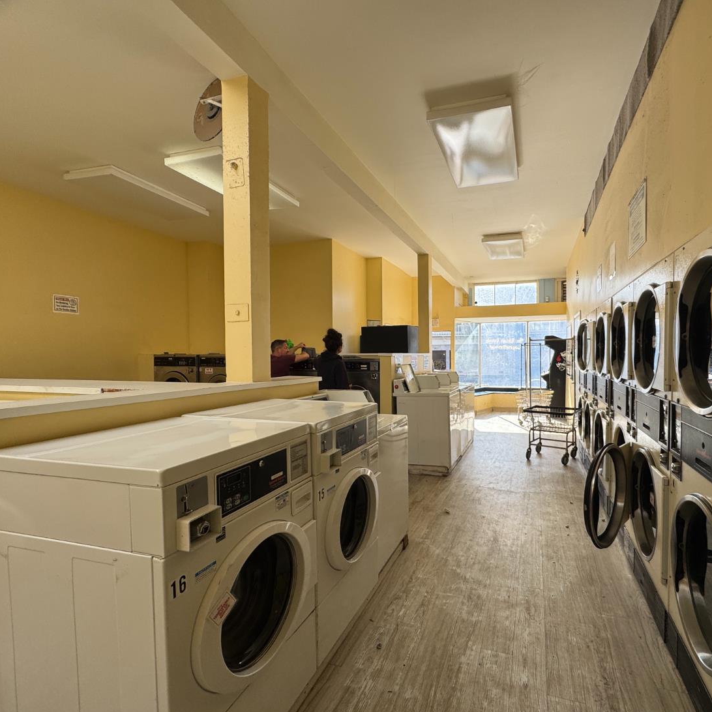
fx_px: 396
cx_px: 424
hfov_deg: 83.0
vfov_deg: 83.9
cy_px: 366
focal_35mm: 17
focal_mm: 2.22
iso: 40
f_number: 2.2
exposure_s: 1/253
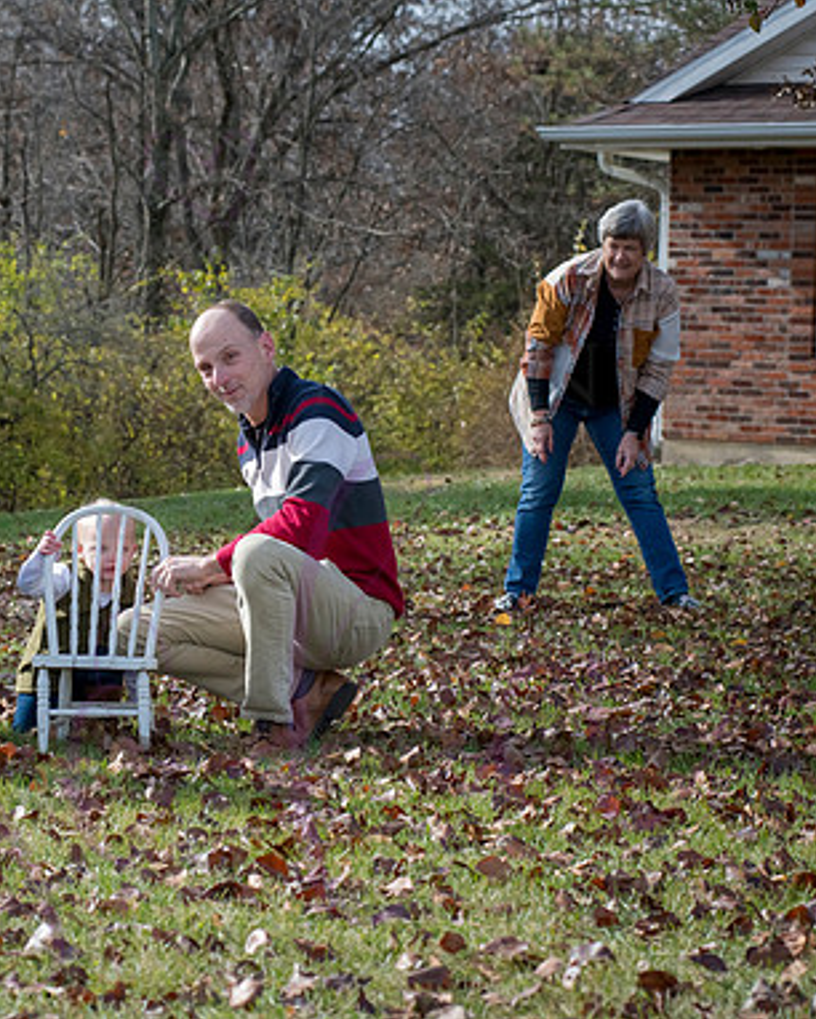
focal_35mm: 114
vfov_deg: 16.9
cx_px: 213
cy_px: 505
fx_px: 3439
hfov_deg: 13.5
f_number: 7.1
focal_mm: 80
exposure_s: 1/500
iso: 400
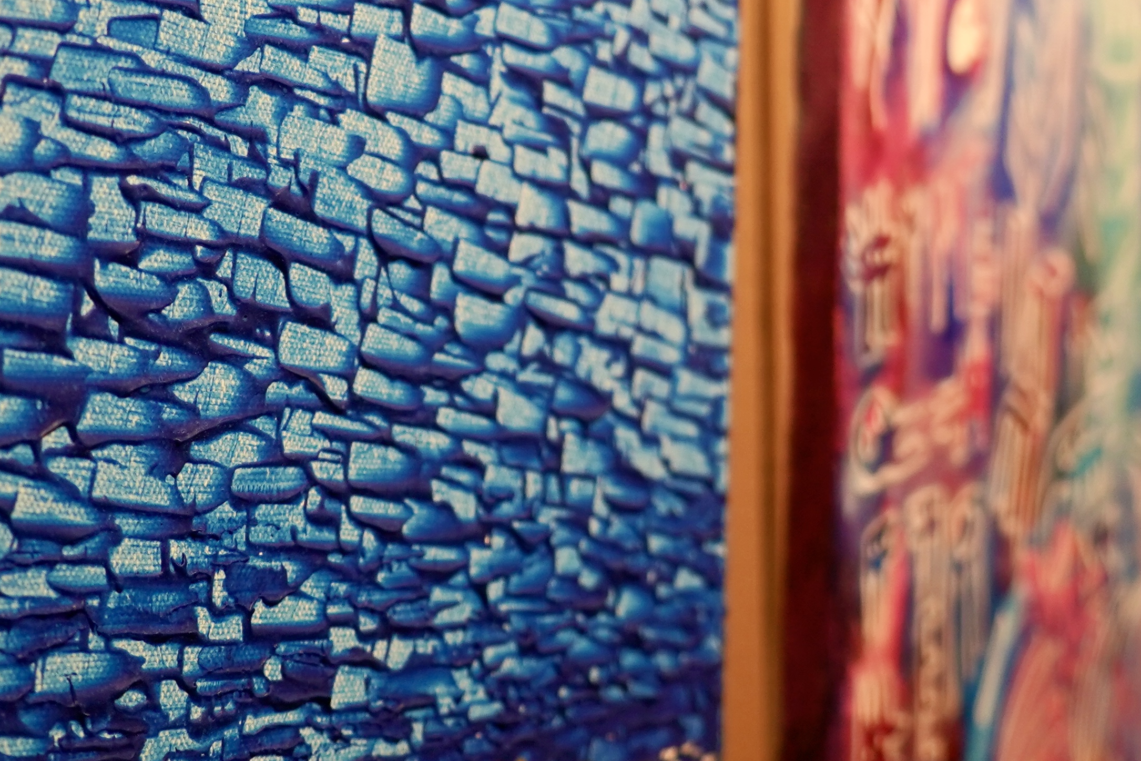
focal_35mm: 94
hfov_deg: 21.7
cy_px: 1
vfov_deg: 14.3
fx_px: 2979
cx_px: 537
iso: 500
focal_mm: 34
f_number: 4
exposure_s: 1/160
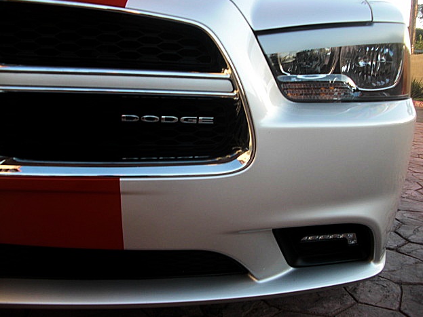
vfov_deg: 38.7
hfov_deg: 50.1
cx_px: 217
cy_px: 161
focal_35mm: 37
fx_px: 452
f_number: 2.8
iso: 50
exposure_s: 1/100
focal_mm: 6.3
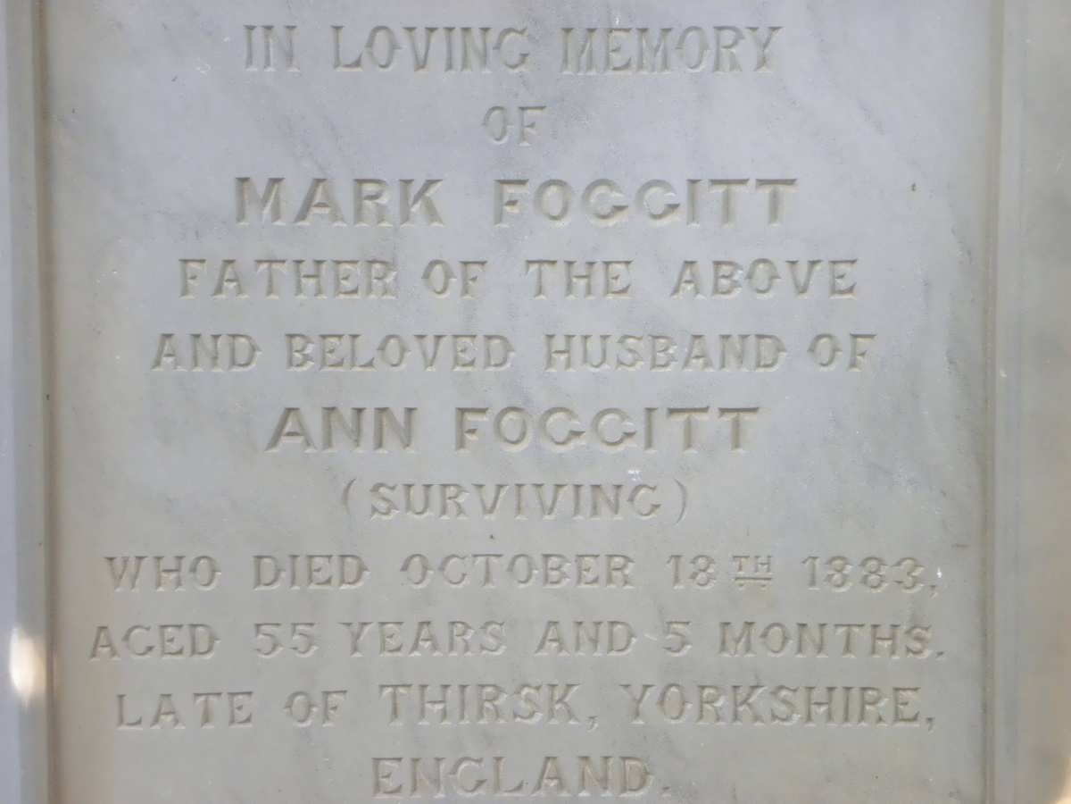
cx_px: 536
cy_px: 402
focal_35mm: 85
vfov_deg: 17.4
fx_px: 2630
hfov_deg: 23.0
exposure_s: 1/28.5
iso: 400
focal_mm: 15.1
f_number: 4
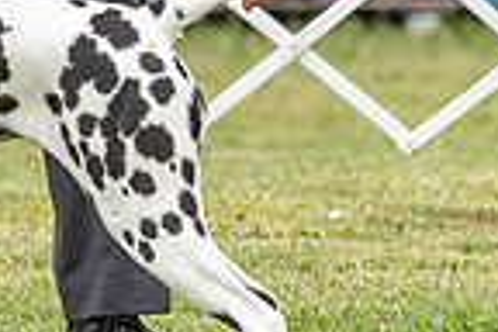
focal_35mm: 1019
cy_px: -197
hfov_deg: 2.0
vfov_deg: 1.3
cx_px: -171
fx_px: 14095
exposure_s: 1/1000
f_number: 4.5
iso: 640
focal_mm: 200
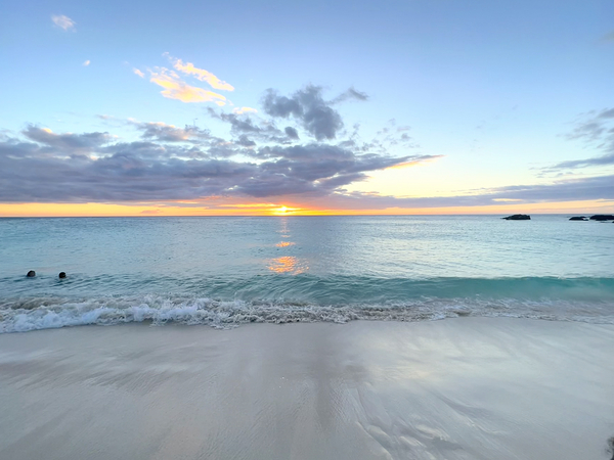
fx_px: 231
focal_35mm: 13
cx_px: 307
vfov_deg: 89.9
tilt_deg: -2.7
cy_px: 230
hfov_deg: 106.2
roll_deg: +0.7
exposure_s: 1/215
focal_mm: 1.57
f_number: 1.8
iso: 32
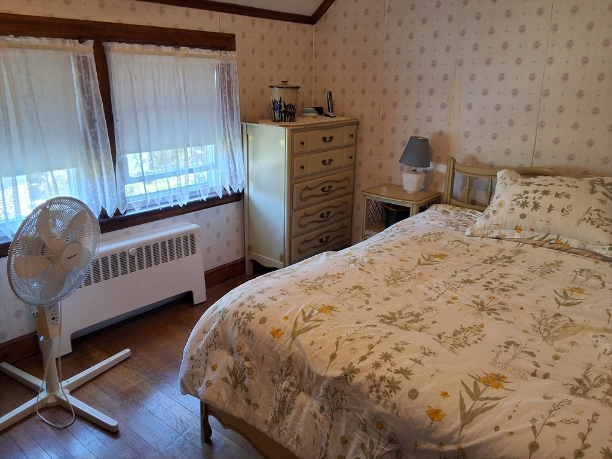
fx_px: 495
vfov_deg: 49.7
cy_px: 230
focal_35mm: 28
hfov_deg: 63.4
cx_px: 306
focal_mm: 2.91
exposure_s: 1/40
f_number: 1.9
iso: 160
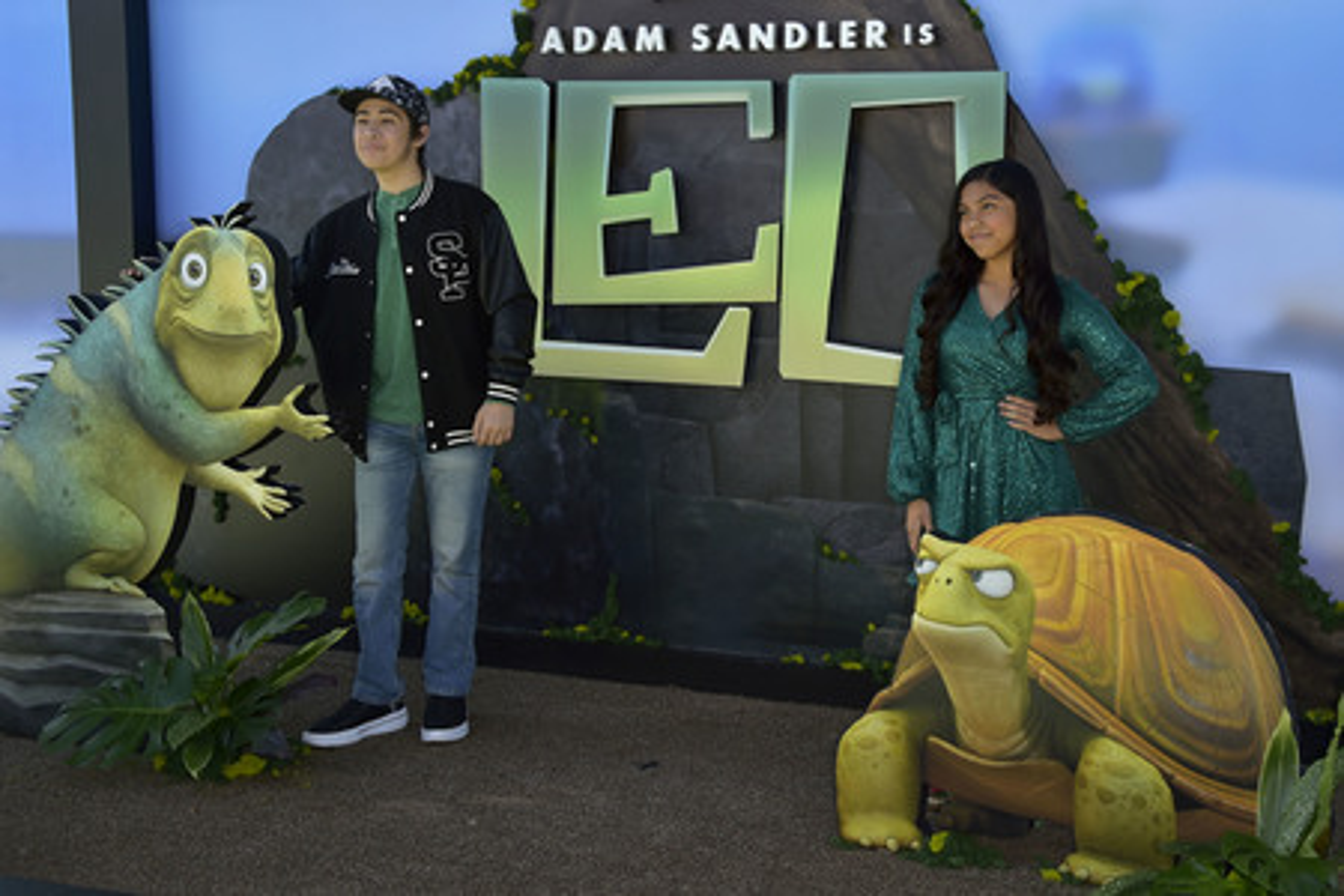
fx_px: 1680
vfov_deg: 29.9
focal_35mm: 45
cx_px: 672
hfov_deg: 43.6
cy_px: 448
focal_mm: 45
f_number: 7.1
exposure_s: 1/250
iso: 125
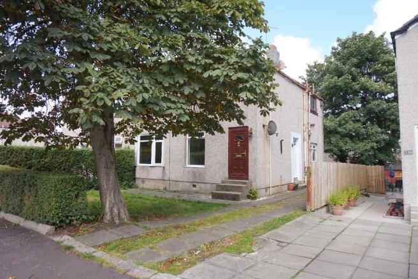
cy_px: 140
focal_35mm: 24
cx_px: 209
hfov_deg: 73.8
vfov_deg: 53.1
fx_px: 279
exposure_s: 1/200
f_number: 5
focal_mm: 16
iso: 100
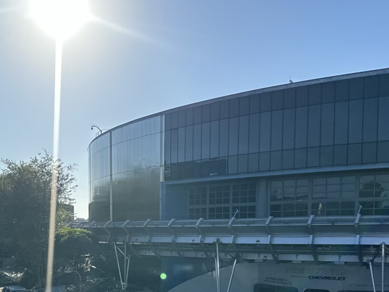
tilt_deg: -6.3
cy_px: 274
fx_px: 607
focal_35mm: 54
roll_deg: +0.0
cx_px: 116
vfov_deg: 26.0
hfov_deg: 35.0
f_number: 1.78
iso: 80
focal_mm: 6.86
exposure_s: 1/3717
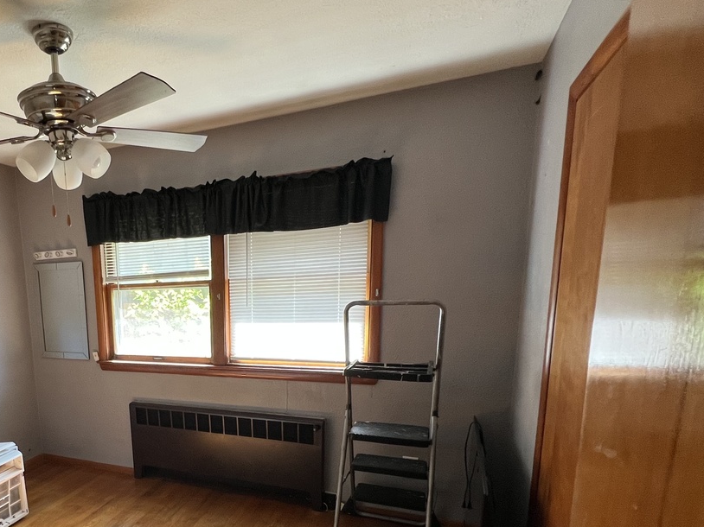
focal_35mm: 23
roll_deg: +2.3
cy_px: 375
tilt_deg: -11.4
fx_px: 468
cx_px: 167
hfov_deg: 68.6
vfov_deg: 56.8
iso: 160
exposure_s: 1/99
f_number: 1.8
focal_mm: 1.57
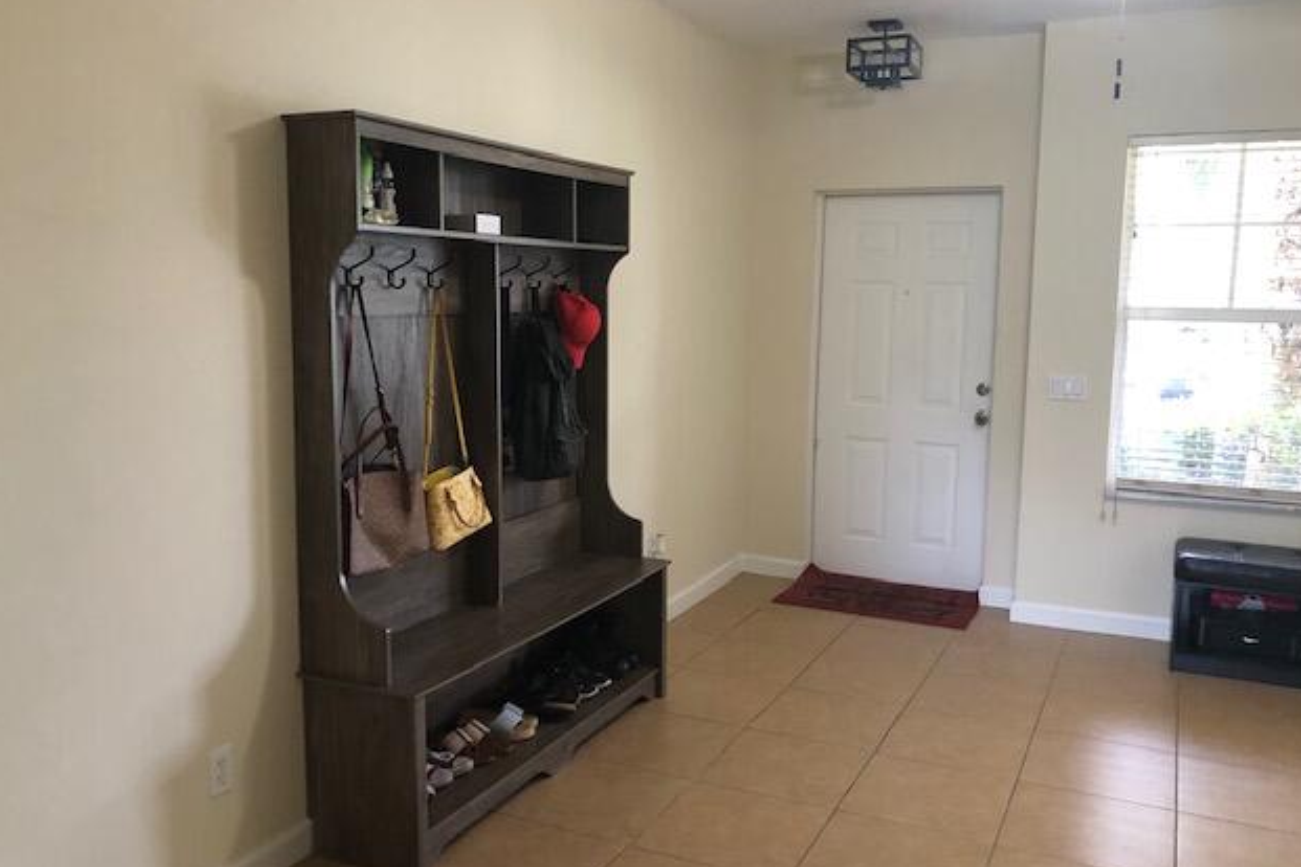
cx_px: 658
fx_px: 1084
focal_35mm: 30
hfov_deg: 61.9
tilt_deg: -6.9
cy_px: 410
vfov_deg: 43.6
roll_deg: -0.4
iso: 80
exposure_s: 1/15
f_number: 1.8
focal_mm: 3.99
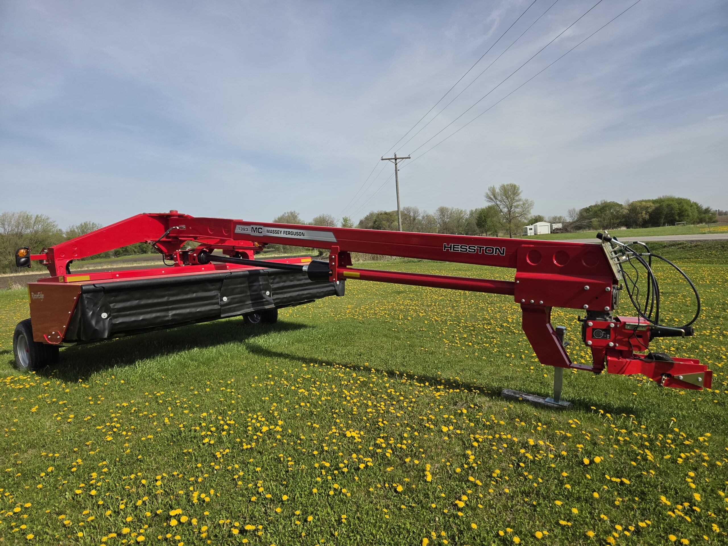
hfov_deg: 73.9
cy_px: 273
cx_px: 364
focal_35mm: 23
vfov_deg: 58.9
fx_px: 484
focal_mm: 5.4
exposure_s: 1/6409
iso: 80
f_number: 1.8
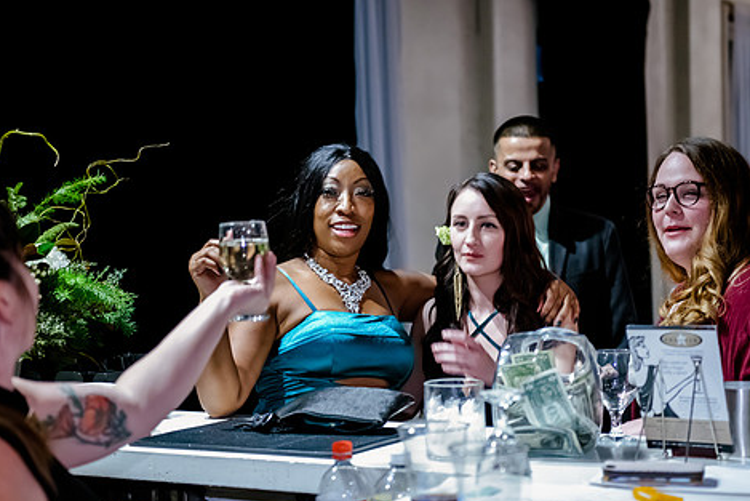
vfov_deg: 18.4
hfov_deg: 27.3
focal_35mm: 74
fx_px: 1542
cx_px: 395
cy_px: 308
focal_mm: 58
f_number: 2.8
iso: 5000
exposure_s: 1/100
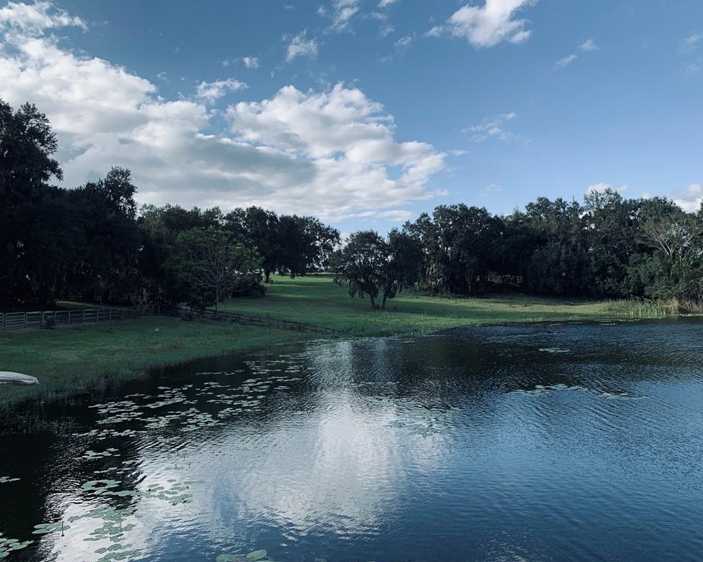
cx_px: 385
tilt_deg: +3.6
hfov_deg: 62.1
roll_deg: +1.1
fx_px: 582
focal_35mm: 28
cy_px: 281
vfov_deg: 51.5
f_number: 1.8
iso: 25
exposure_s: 1/1299
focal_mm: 4.25
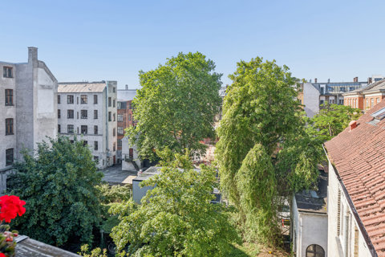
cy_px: 128
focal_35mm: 23
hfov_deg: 76.1
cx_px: 192
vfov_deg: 55.1
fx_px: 246
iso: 250
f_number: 8
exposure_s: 1/320
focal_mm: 23
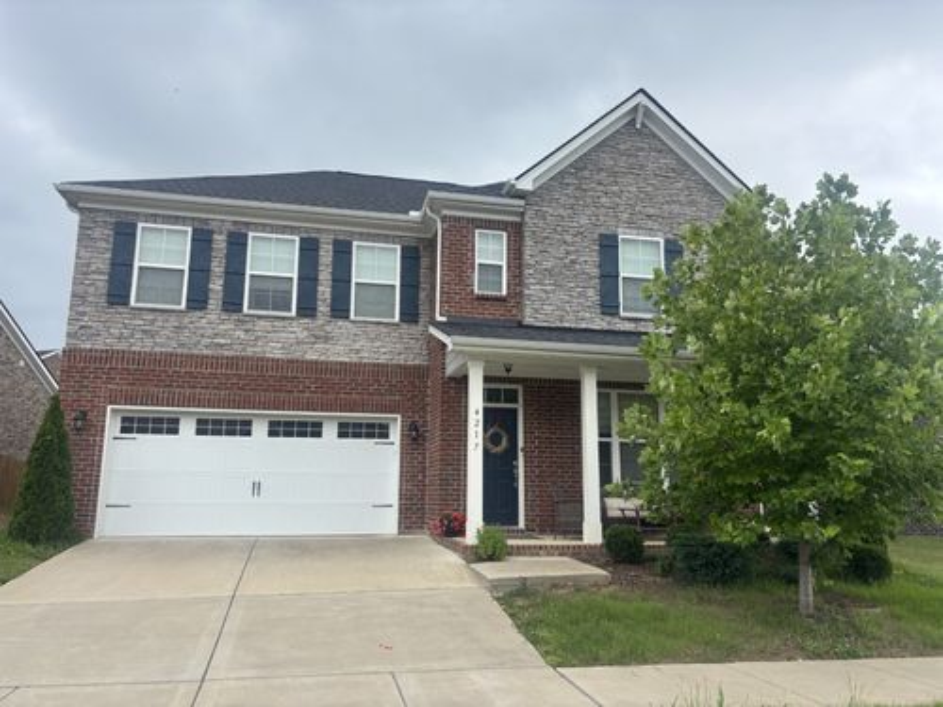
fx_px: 708
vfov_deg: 53.1
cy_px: 354
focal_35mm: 26
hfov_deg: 67.3
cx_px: 472
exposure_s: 1/2571
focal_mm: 5.96
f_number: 1.6
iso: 50
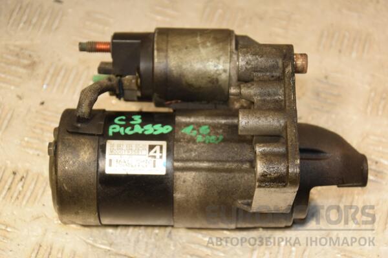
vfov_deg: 15.7
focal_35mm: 87
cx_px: 194
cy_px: 129
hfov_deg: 23.4
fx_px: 938
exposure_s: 1/160
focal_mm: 58
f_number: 5
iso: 800
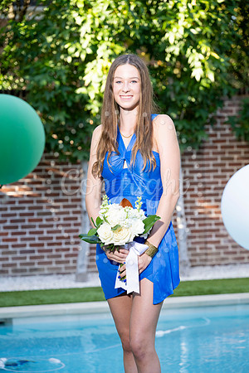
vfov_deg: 17.1
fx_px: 1245
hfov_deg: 11.4
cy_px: 186
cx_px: 124
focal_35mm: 120
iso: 400
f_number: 5
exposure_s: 1/200
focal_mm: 120
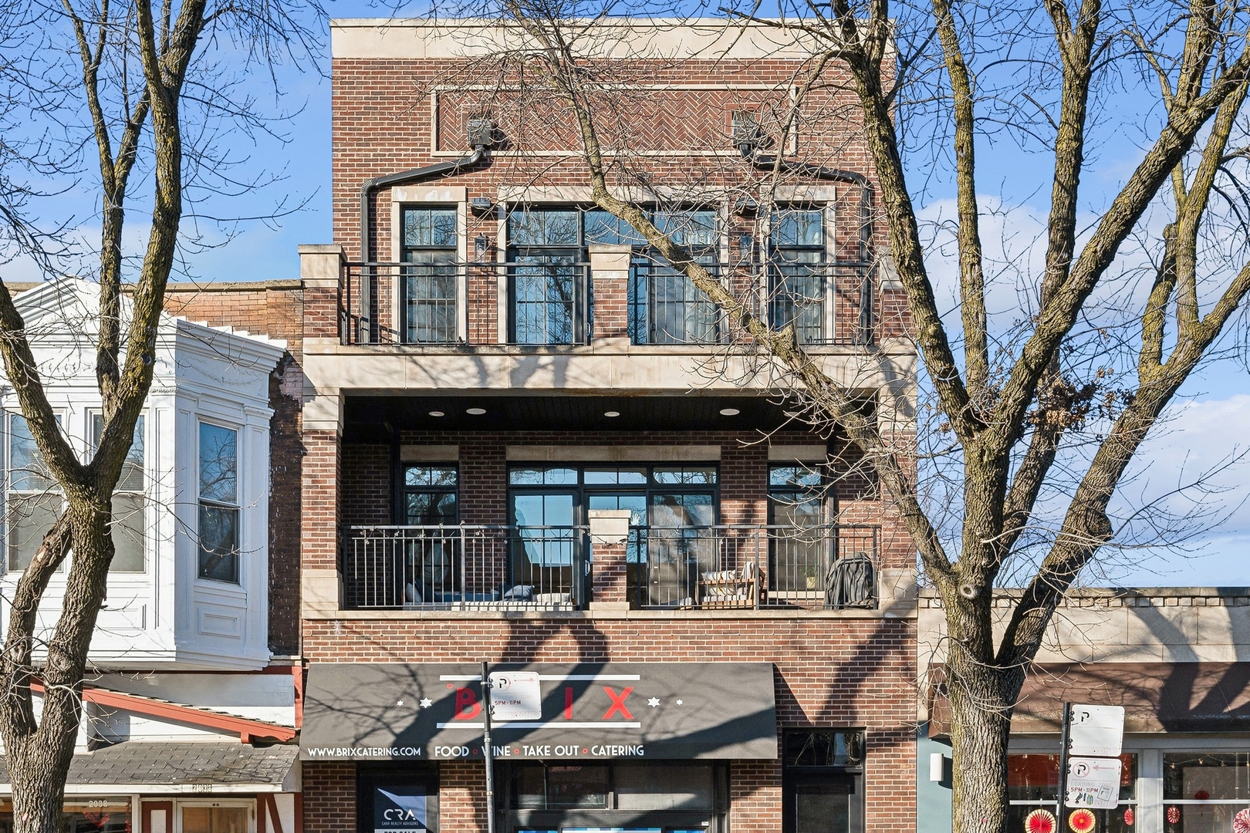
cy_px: 416
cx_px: 625
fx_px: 1354
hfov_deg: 49.6
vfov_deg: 34.2
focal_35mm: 39
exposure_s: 1/250
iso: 200
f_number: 9.5
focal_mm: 26
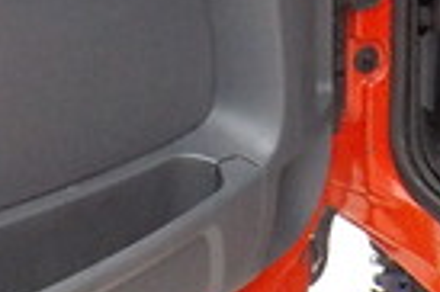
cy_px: -205
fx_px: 1782
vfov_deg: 9.0
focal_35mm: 146
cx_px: 453
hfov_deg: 13.8
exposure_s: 1/15
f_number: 3.3
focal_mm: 4.1
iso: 400
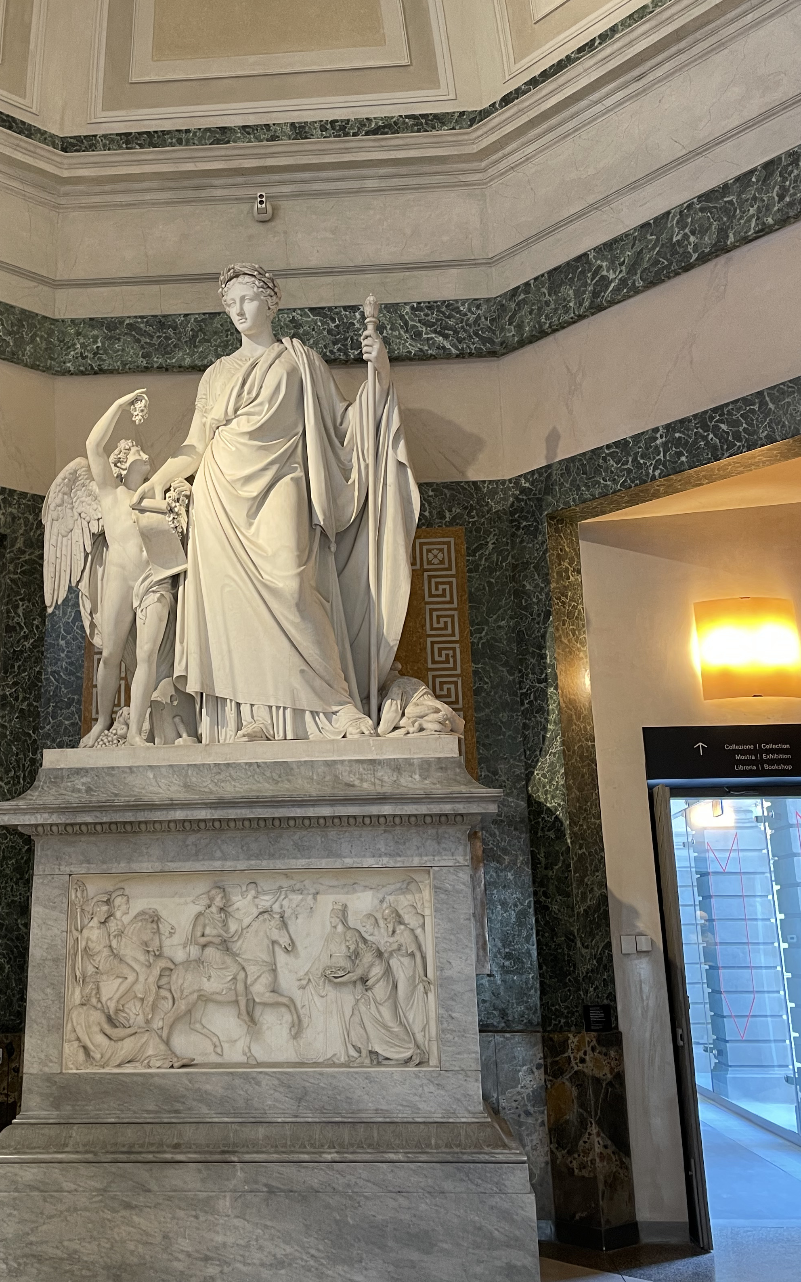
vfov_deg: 55.3
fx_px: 1223
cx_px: 296
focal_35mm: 35
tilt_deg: +14.7
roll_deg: +0.1
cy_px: 600
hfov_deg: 36.1
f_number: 1.6
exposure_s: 1/50
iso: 100
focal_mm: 4.2
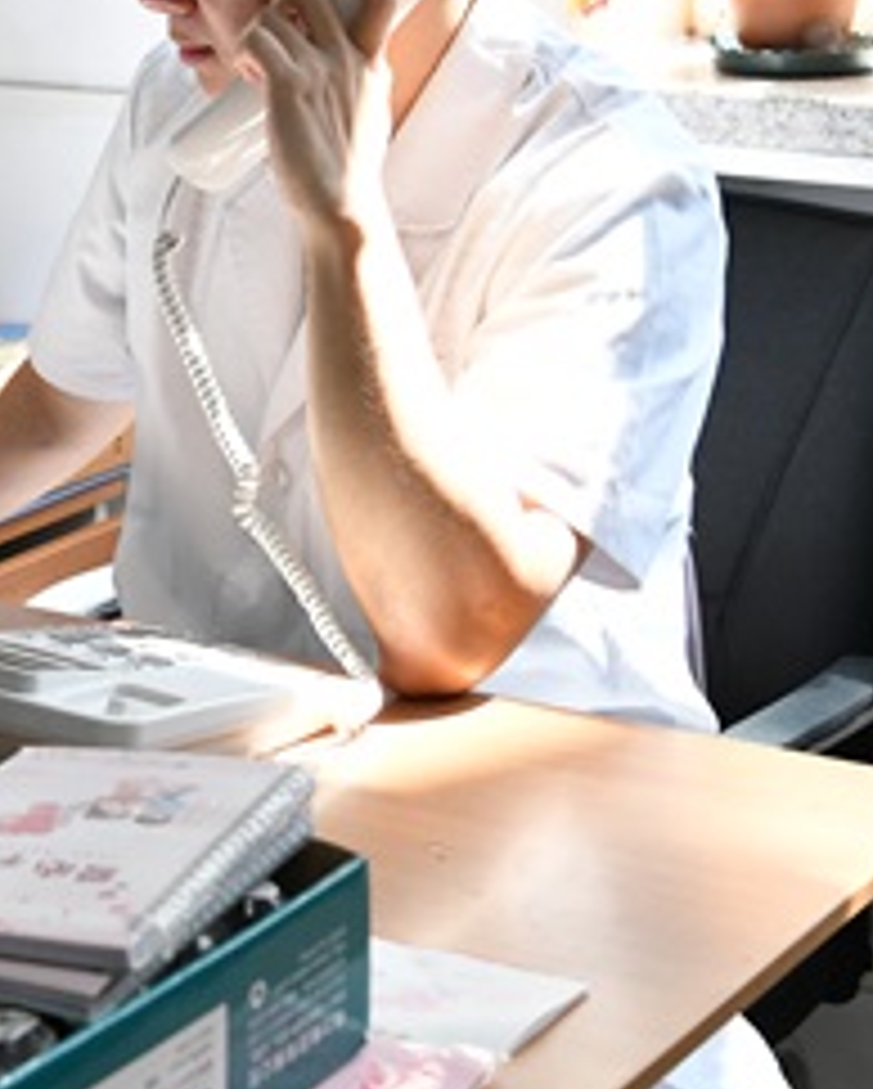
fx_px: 3000
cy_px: 328
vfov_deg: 20.5
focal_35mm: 93
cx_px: 45
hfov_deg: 16.3
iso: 5000
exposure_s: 1/800
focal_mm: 40
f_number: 5.6
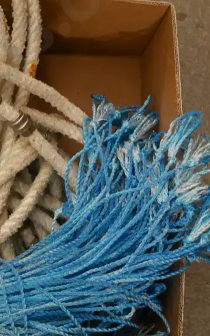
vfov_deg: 19.6
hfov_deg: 11.9
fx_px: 972
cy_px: 118
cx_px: -77
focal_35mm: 106
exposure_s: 1/40
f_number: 5
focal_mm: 24
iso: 3200
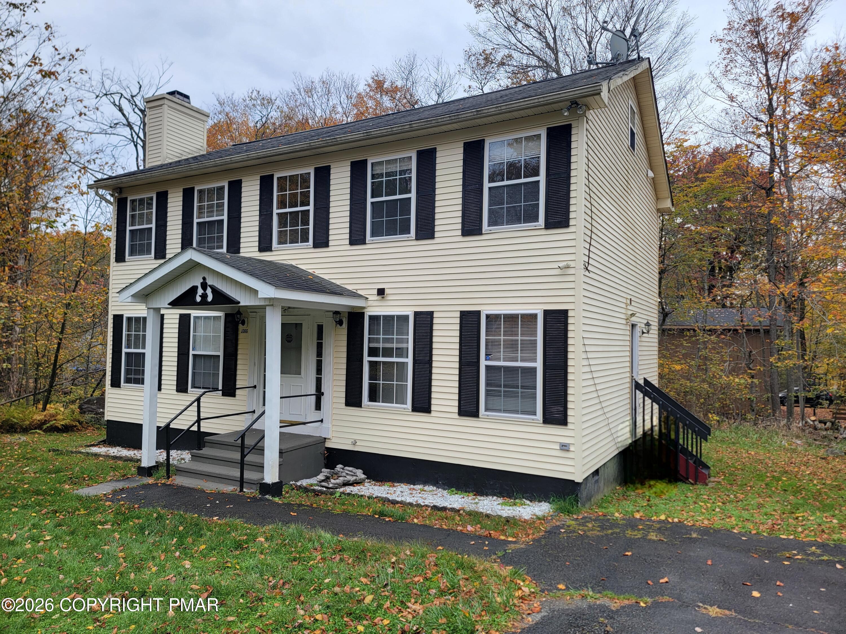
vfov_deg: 56.8
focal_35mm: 24
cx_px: 423
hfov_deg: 71.6
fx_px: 587
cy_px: 317
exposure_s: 1/137
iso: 16
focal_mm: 6.7
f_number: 1.8
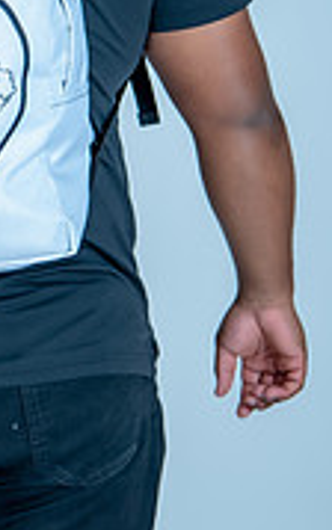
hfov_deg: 7.3
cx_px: -73
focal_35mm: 179
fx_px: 2589
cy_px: 136
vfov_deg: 11.7
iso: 320
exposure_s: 1/125
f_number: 4
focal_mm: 70
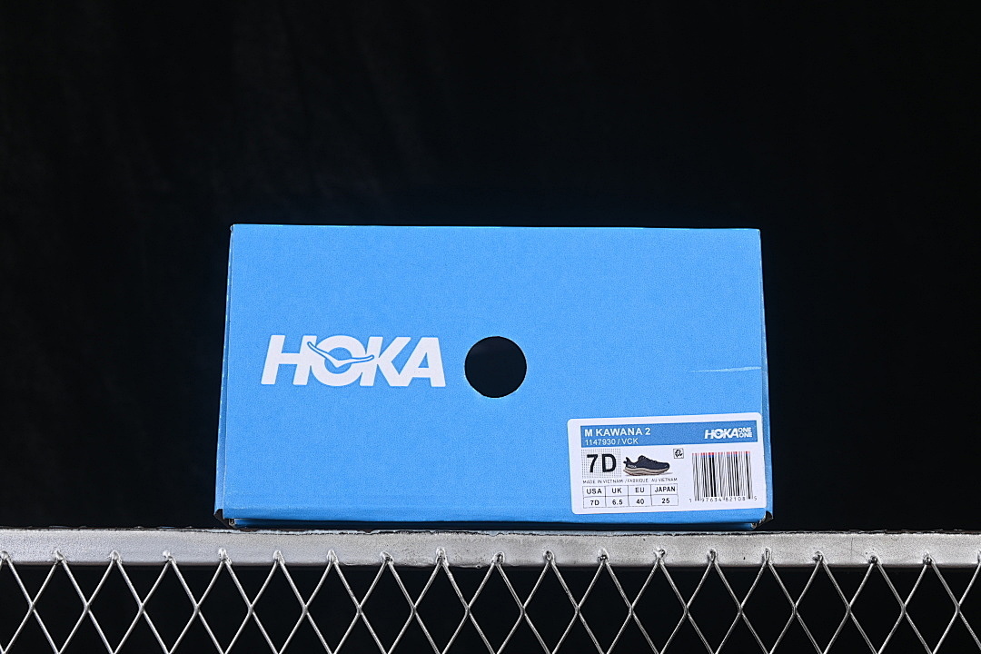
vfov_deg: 18.2
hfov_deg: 27.0
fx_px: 2044
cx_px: 490
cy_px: 327
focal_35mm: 75
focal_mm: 50
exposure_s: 1/60
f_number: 8
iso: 160
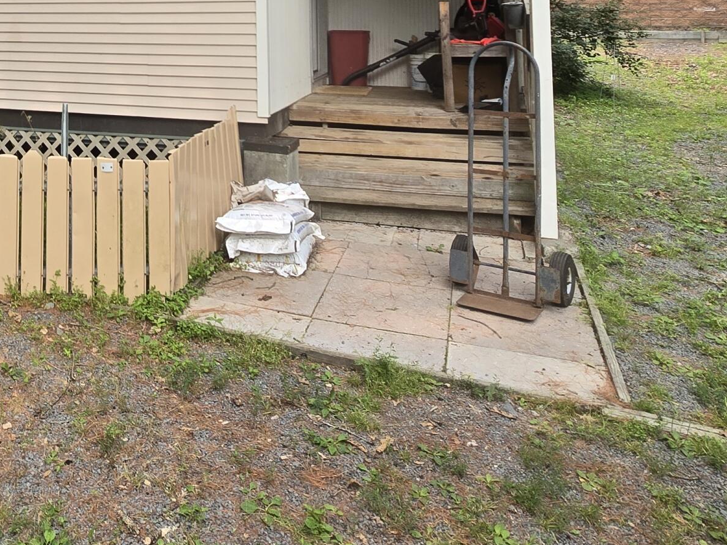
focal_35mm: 33
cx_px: 124
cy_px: -38
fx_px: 693
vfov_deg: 36.9
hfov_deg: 51.2
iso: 50
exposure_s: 1/257
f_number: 2.2
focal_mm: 2.2
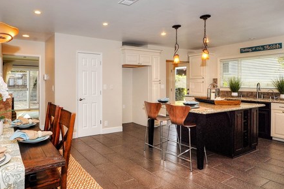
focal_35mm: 22
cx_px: 102
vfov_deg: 57.1
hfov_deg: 76.9
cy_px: 87
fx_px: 173
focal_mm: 10
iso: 400
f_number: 13
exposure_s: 1/60
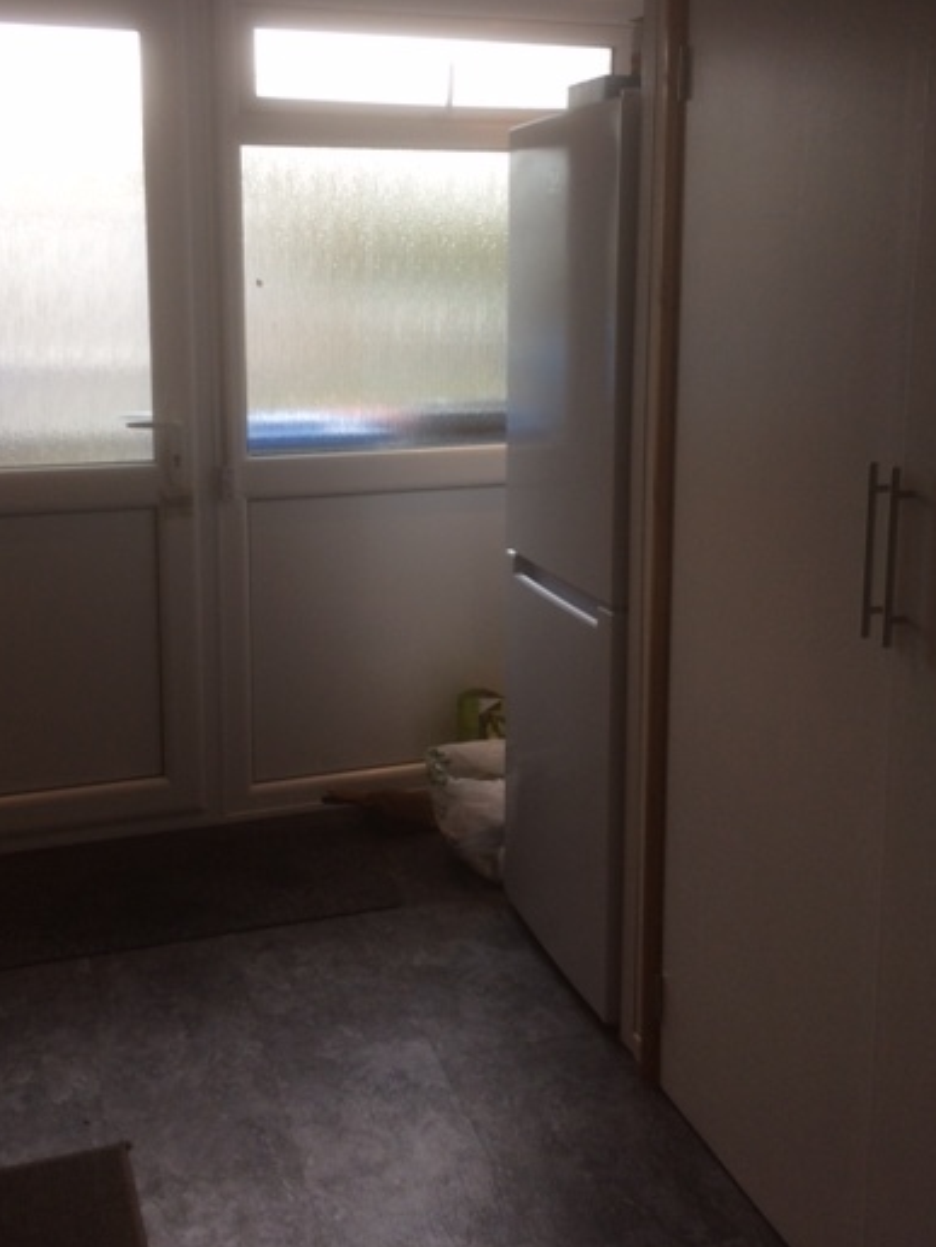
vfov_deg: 50.9
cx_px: 479
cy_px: 481
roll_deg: -0.5
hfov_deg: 39.7
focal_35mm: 36
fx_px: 1298
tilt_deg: -10.2
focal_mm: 4.15
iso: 50
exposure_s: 1/100
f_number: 2.2
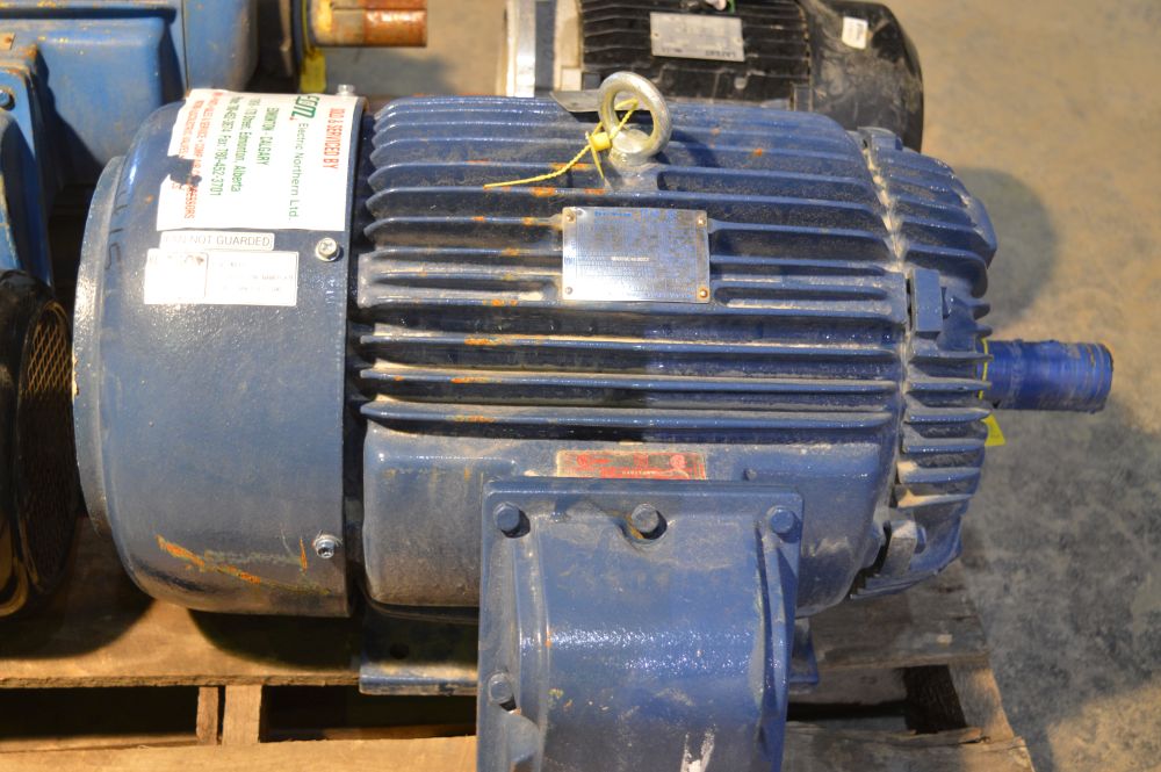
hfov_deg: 42.4
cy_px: 386
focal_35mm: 46
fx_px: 1498
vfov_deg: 28.9
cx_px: 580
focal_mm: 31
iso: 450
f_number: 4.2
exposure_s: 1/15
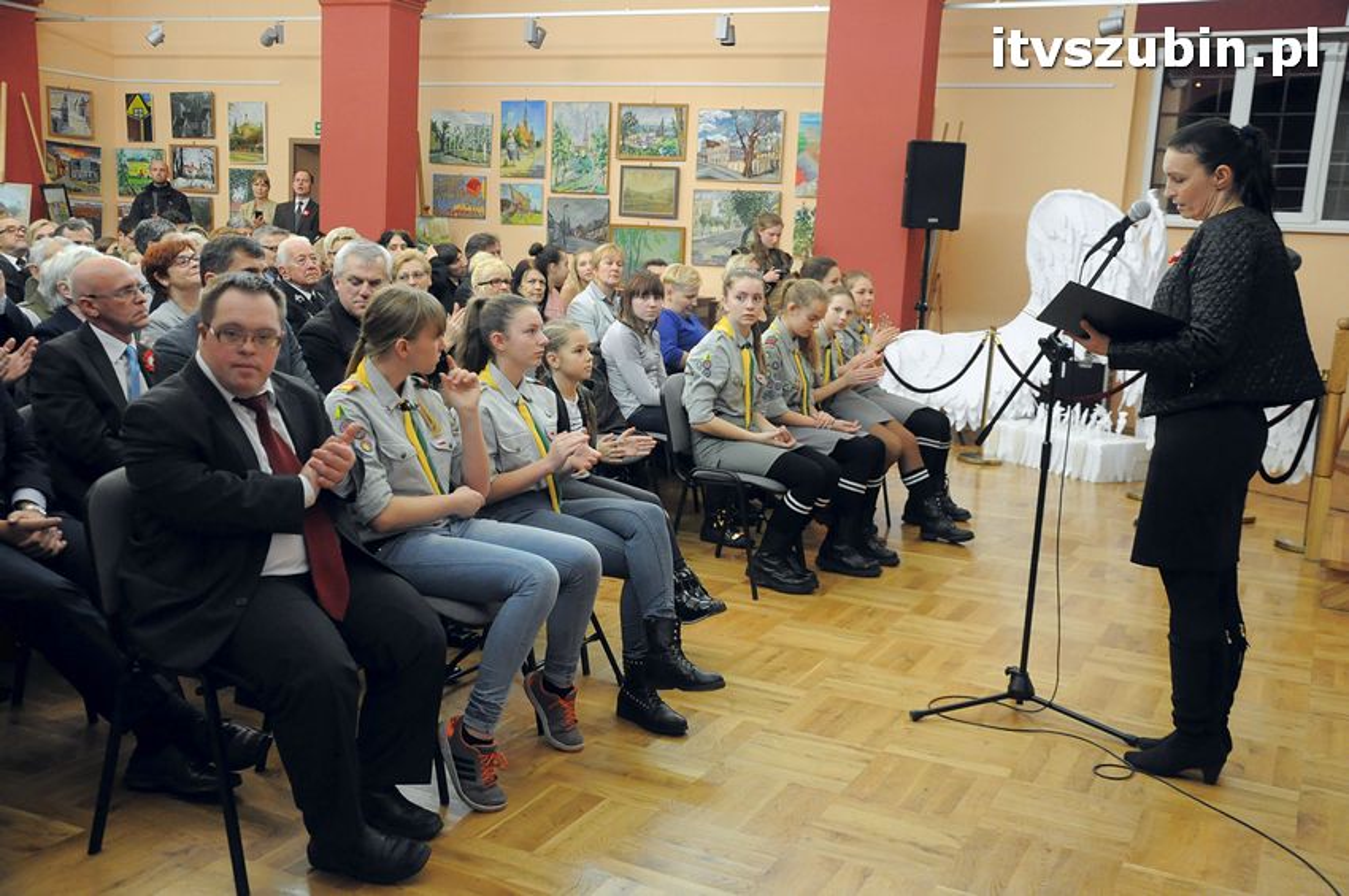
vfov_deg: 36.8
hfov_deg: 53.2
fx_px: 1348
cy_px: 448
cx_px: 674
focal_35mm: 36
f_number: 4.5
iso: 2000
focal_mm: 24
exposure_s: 1/80
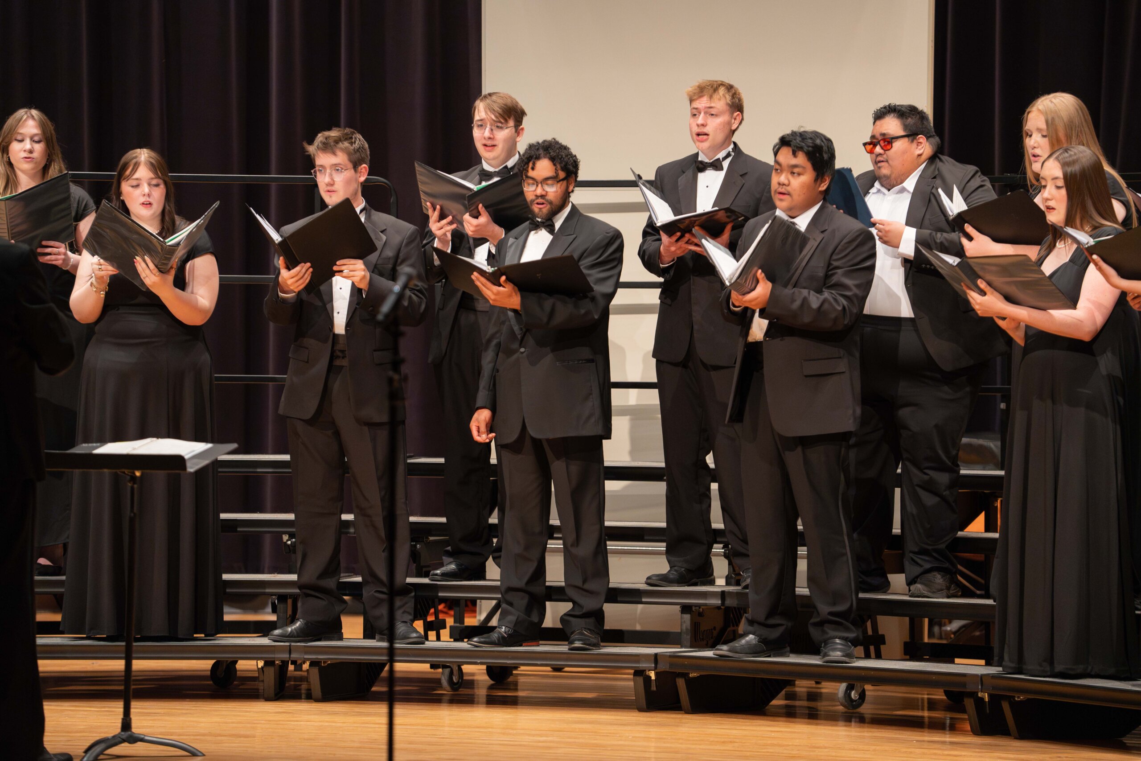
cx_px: 570
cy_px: 380
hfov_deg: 10.3
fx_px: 6339
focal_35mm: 200
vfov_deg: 6.9
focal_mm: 200
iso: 4000
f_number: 2.8
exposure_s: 1/320
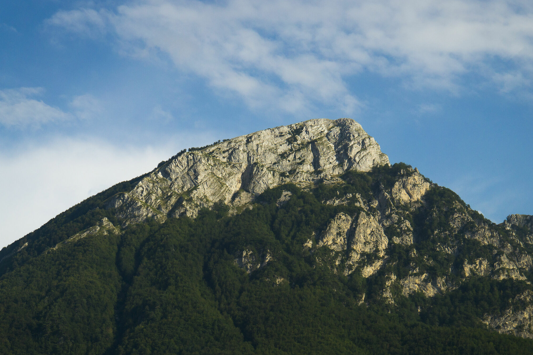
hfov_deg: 23.2
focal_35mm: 88
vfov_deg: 15.6
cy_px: 198
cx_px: 293
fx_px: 1296
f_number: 5
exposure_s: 1/4000
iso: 200
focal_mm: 49
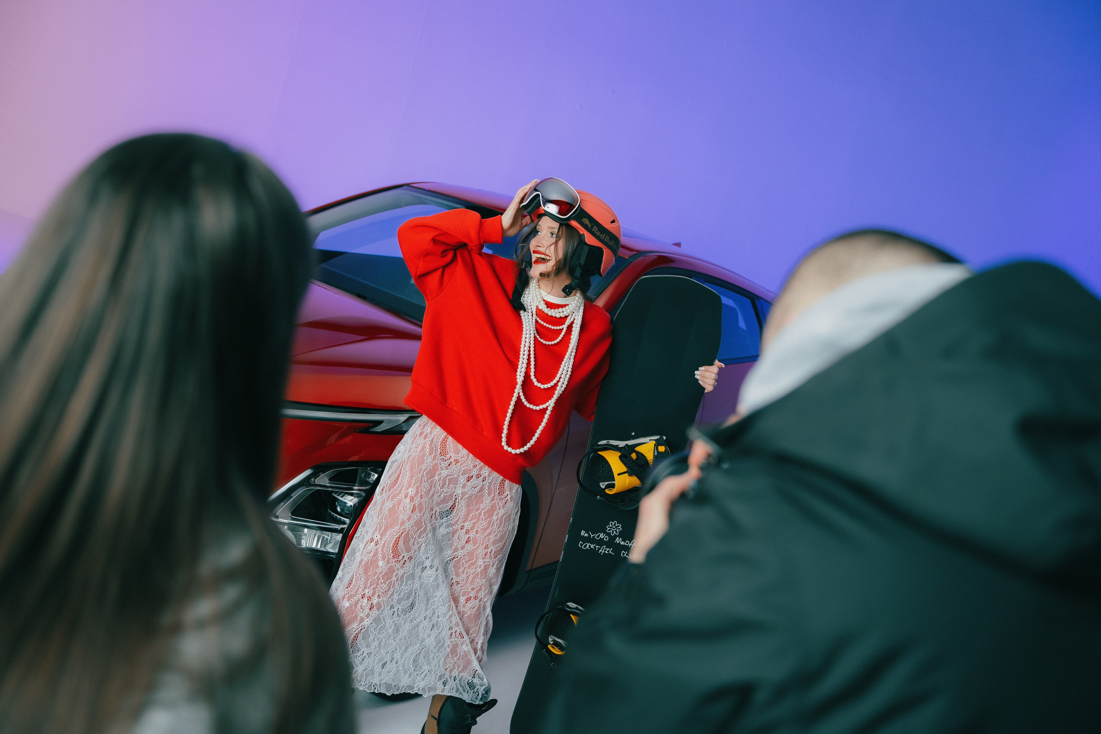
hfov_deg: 49.6
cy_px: 367
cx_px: 550
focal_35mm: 39
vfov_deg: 34.2
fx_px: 1193
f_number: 2.8
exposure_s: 1/125
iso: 400
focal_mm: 39
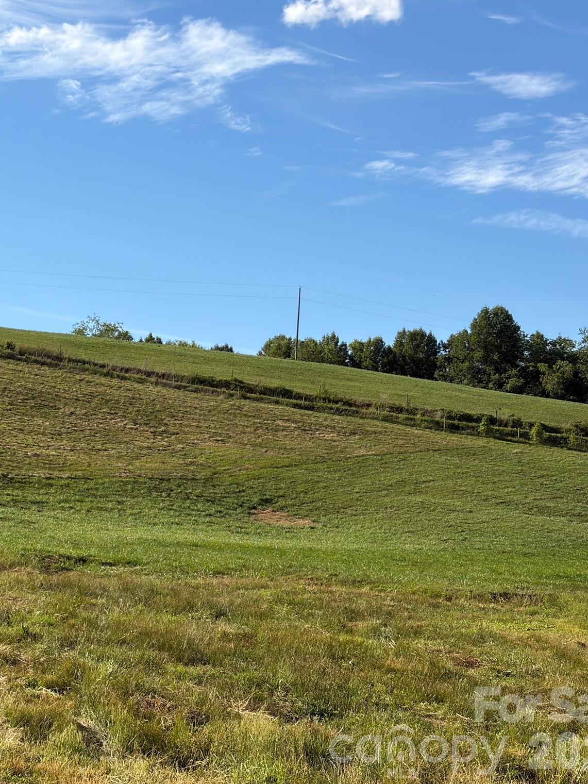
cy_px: 392
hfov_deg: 20.8
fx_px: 1585
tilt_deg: +4.7
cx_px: 111
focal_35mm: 70
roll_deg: -1.9
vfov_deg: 27.8
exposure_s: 1/3125
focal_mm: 5.96
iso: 32
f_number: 1.6
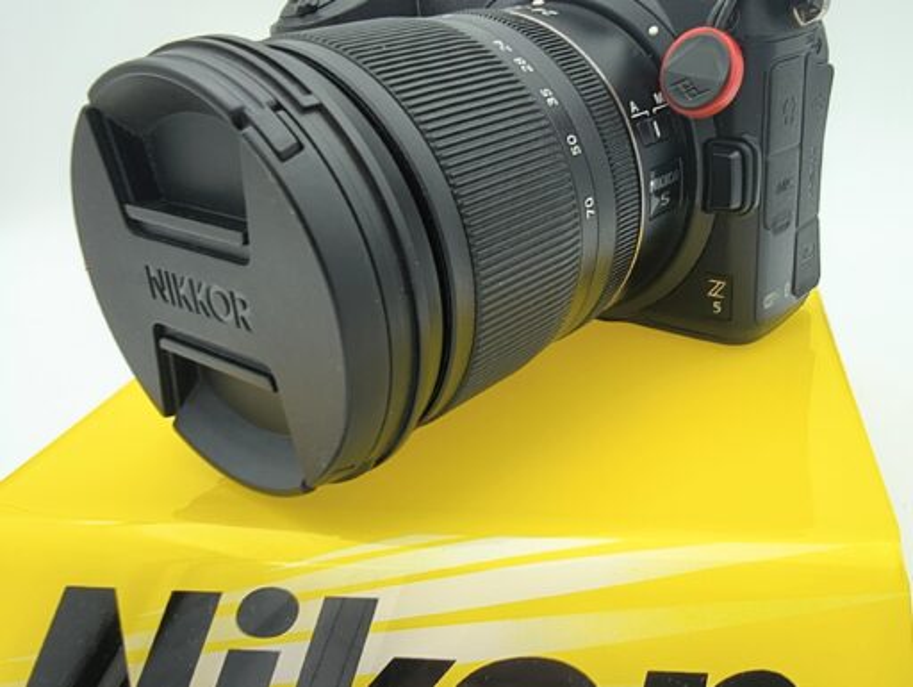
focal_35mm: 24
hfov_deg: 71.5
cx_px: 456
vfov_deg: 56.9
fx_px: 634
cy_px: 344
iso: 191
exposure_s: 1/100
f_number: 2
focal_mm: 1.83
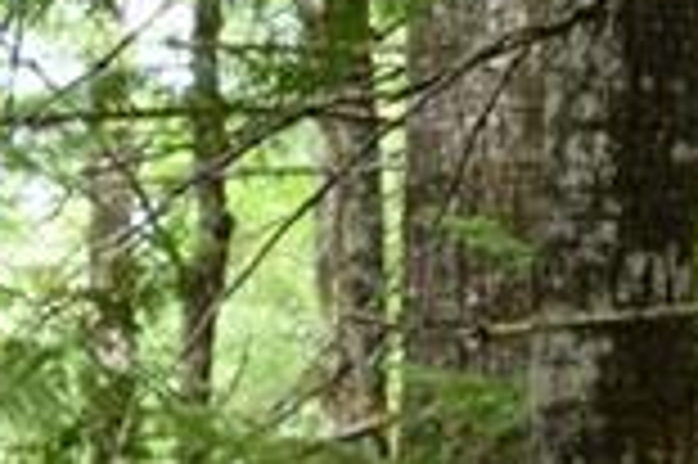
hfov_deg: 7.4
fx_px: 5365
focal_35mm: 277
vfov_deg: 4.9
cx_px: 225
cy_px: 748
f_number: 9
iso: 200
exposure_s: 1/5
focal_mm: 28
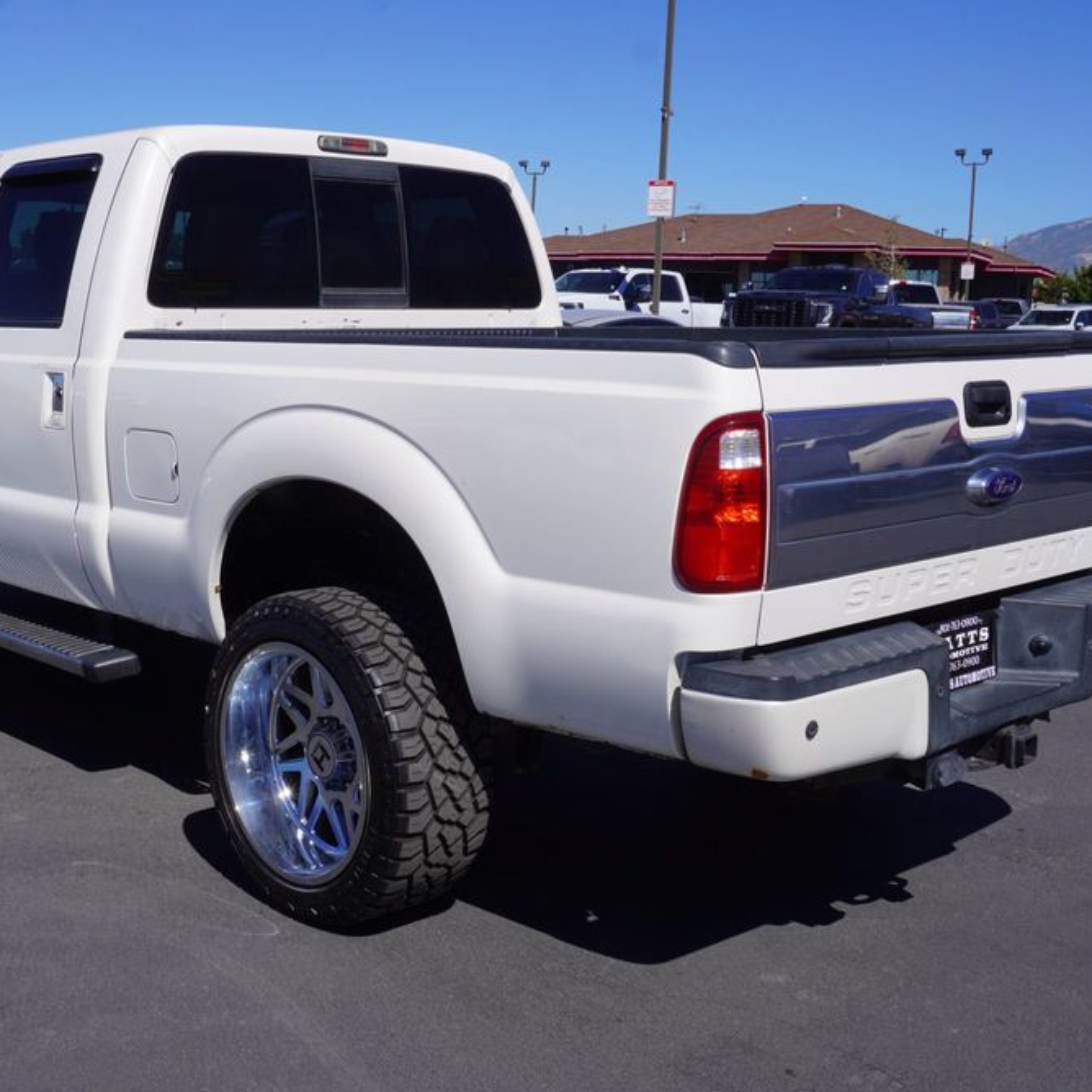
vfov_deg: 39.2
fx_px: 1535
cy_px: 551
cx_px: 430
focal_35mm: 43
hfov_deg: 39.0
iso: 100
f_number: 10
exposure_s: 1/250
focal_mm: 22
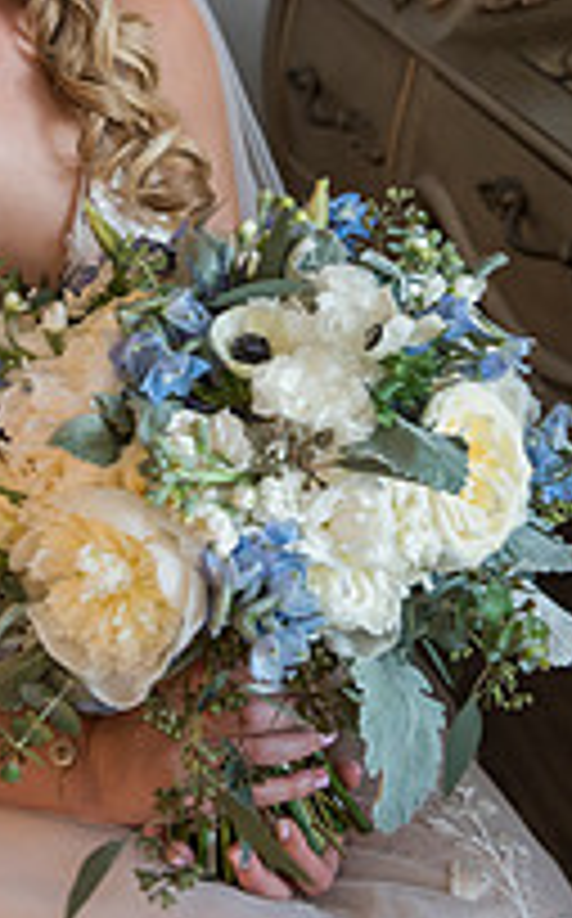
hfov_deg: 12.0
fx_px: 2701
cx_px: 81
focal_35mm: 108
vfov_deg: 19.0
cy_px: 108
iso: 1000
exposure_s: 1/60
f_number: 4
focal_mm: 48
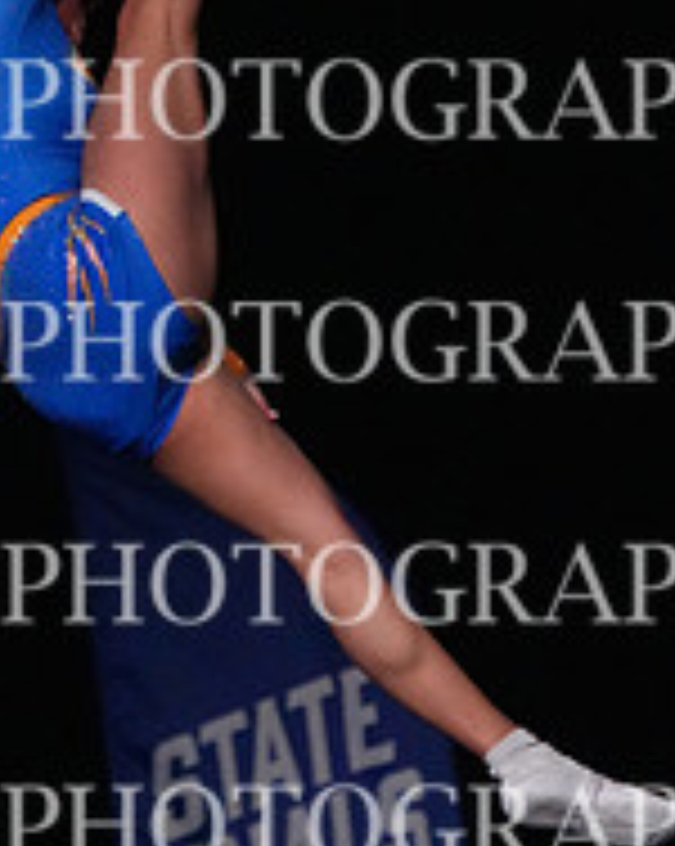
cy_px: 220
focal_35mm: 725
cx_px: -29
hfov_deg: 2.1
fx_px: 18134
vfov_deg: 2.7
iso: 16000
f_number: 5.6
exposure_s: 1/1250
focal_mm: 250
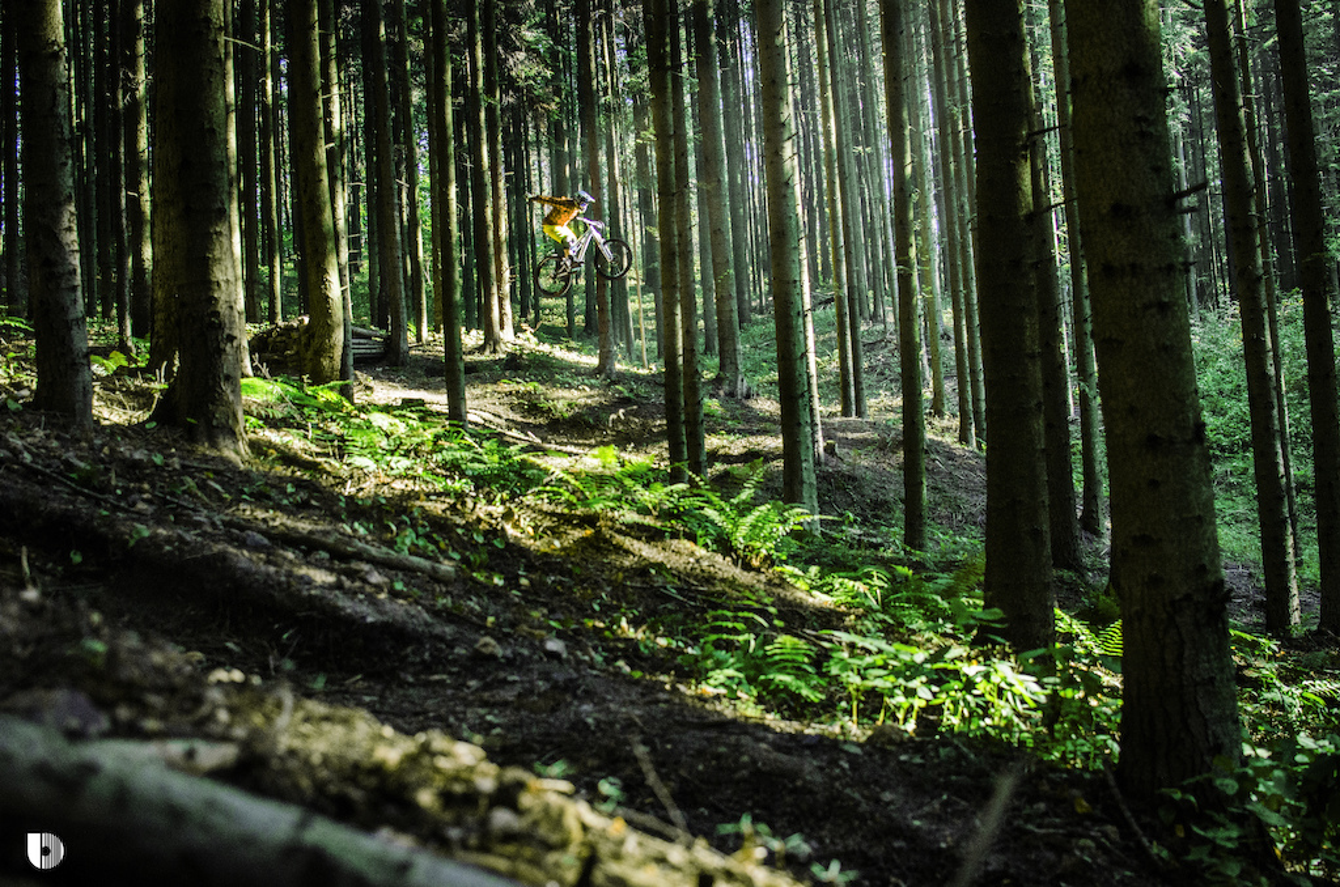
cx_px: 670
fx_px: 1950
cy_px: 444
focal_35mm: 52
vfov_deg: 25.6
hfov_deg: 37.9
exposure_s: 1/800
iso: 800
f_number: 4
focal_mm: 35
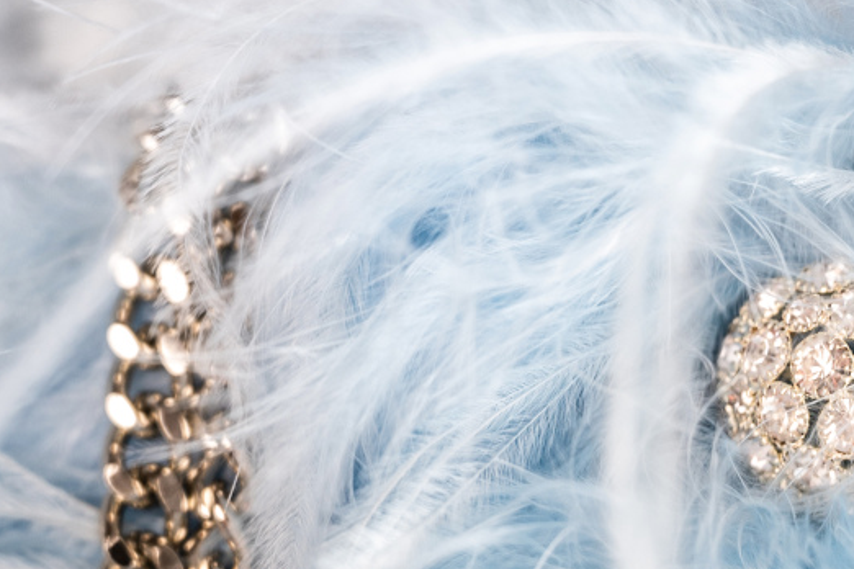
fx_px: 4768
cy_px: 232
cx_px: 735
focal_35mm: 201
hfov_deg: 10.2
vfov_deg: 6.8
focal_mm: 70
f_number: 4
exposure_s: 1/125
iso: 125
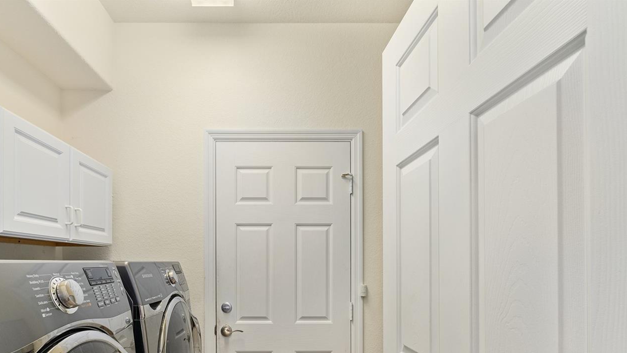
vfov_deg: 53.3
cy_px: 265
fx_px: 333
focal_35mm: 20
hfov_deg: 86.3
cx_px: 277
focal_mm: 15
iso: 400
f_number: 8
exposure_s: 1/15
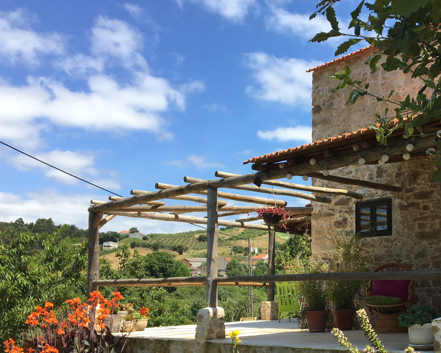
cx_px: 335
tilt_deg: +5.4
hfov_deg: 39.9
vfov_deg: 33.1
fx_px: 587
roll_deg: -0.3
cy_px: 235
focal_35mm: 45
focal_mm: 4.15
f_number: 2.2
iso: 25
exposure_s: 1/1304
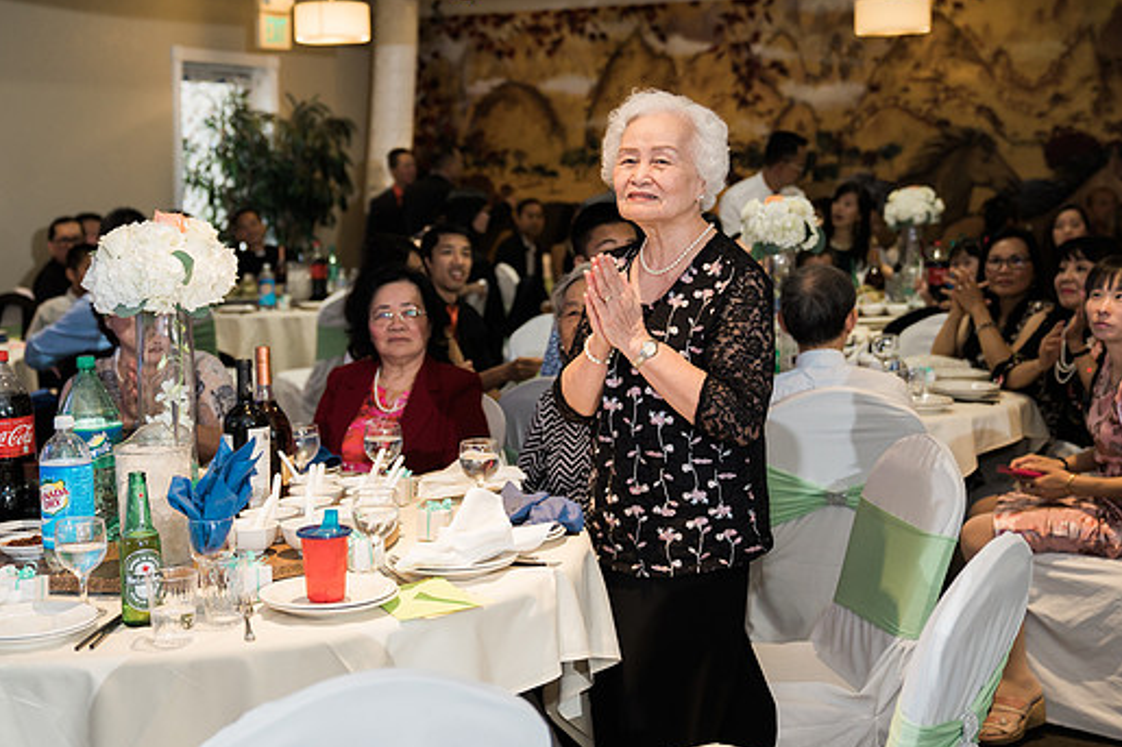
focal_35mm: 56
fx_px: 1745
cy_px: 333
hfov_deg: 35.6
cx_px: 512
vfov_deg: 24.2
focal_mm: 43
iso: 1000
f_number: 2.8
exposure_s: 1/160
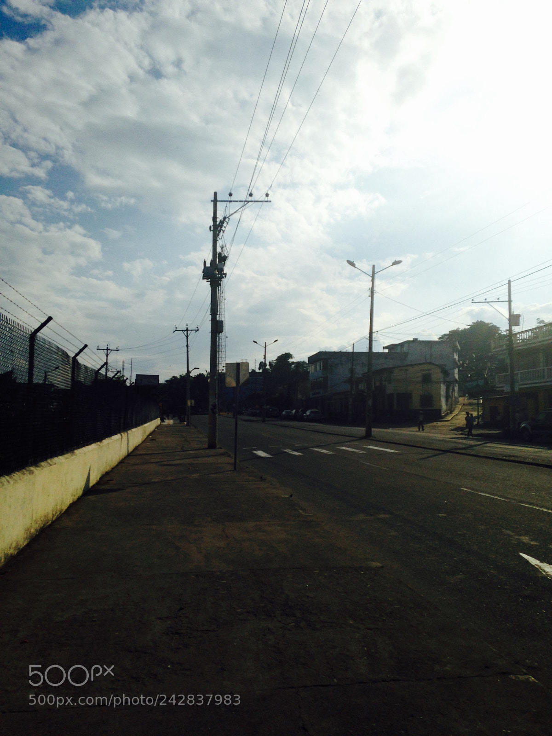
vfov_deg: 55.4
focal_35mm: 33
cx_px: 276
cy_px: 368
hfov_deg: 42.9
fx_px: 702
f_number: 2.4
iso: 50
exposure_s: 1/7752
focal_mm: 4.12
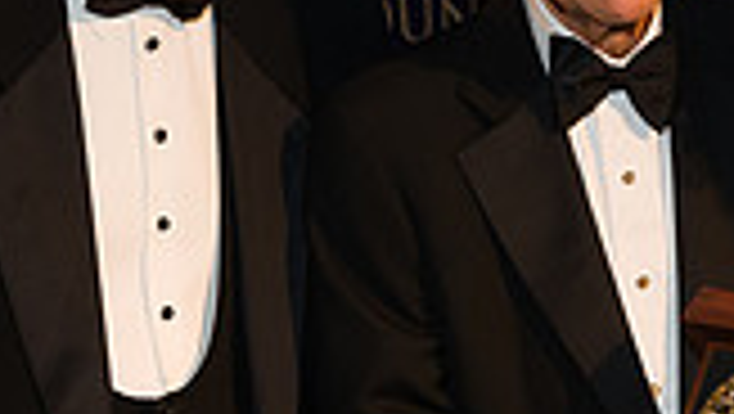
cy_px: 196
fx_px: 3195
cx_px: 608
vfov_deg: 7.4
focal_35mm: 164
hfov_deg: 13.0
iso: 1000
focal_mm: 44
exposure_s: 1/125
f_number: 4
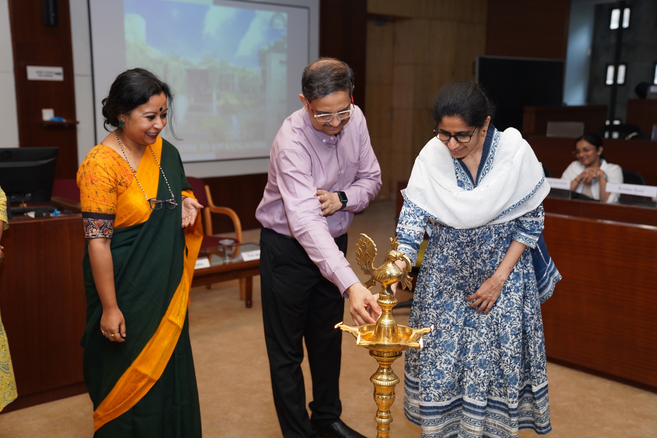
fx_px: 766
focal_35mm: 42
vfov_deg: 31.9
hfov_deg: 46.4
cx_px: 328
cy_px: 219
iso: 320
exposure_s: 1/160
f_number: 3.2
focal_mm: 42
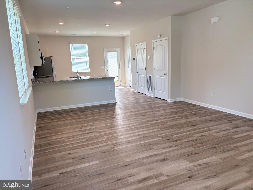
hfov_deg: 67.3
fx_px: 190
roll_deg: +2.1
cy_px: 95
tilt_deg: -10.0
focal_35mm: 26
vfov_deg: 53.1
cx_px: 126
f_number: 1.6
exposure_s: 1/120
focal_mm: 5.96
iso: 80
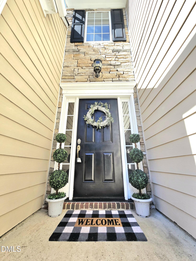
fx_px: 98
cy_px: 130
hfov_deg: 89.9
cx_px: 98
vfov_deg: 106.2
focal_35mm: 13
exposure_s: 1/1667
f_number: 2.2
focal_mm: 2.2
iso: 50
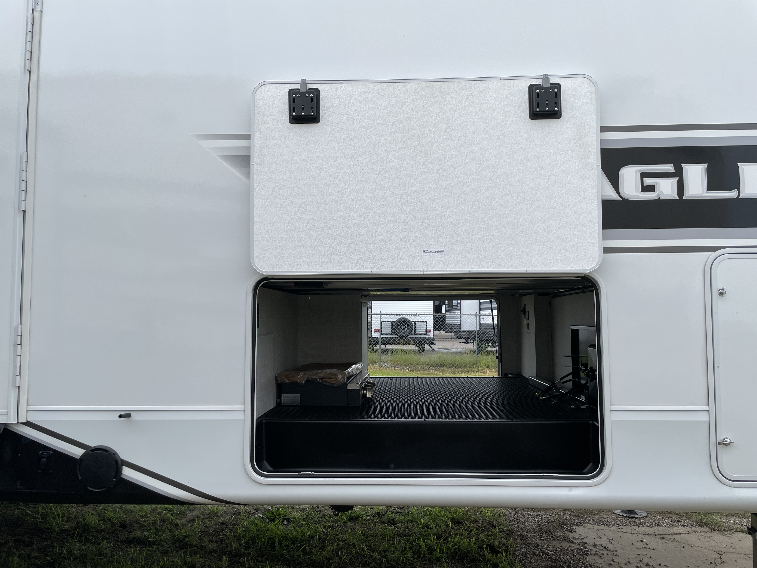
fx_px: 569
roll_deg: +0.0
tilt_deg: +6.2
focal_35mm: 26
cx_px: 378
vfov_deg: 53.1
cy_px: 284
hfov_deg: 67.3
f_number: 1.6
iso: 32
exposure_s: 1/940
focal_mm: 4.2
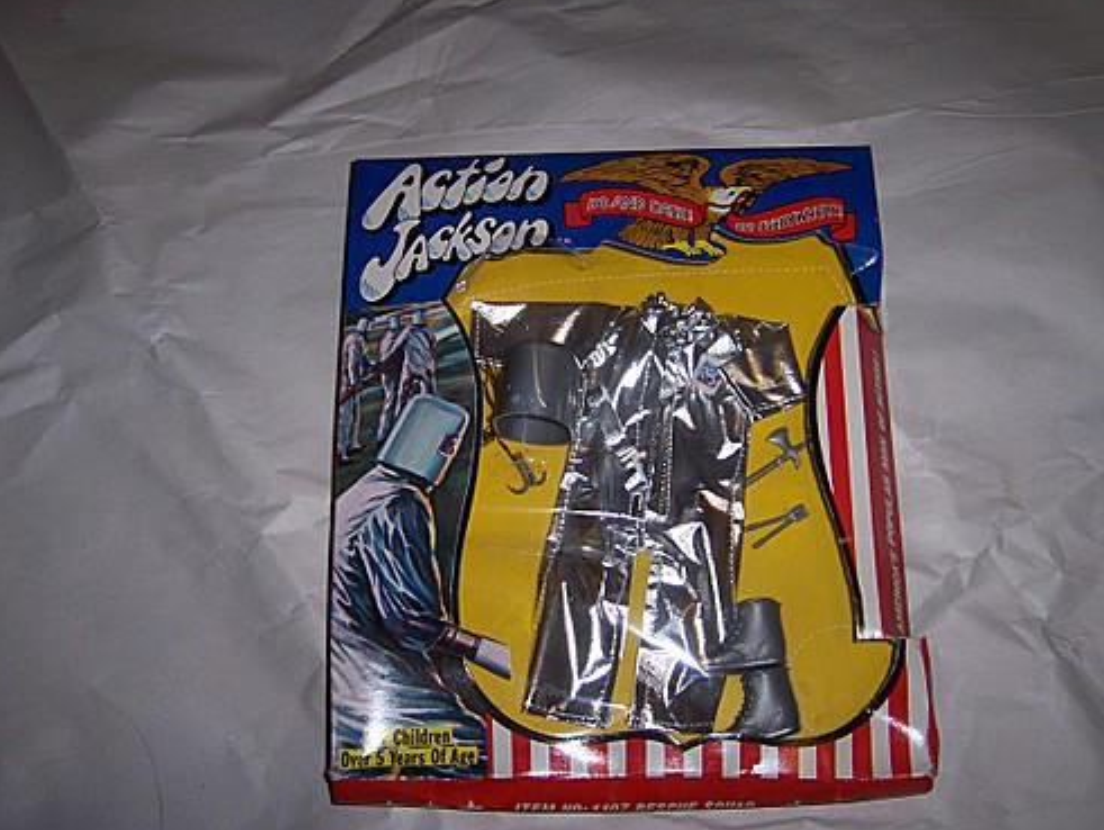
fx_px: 1277
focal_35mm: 40
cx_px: 567
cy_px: 434
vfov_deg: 36.0
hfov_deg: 46.8
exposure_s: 1/60
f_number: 2.8
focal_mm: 6.2
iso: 80
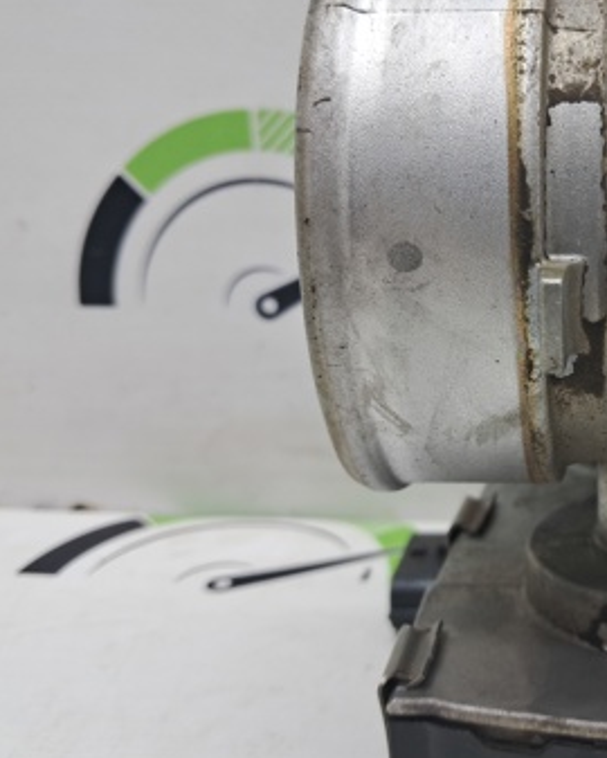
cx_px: 625
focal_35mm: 50
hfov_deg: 28.2
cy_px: 357
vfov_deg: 37.3
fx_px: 1122
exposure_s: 1/50
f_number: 1.8
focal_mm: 4
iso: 50
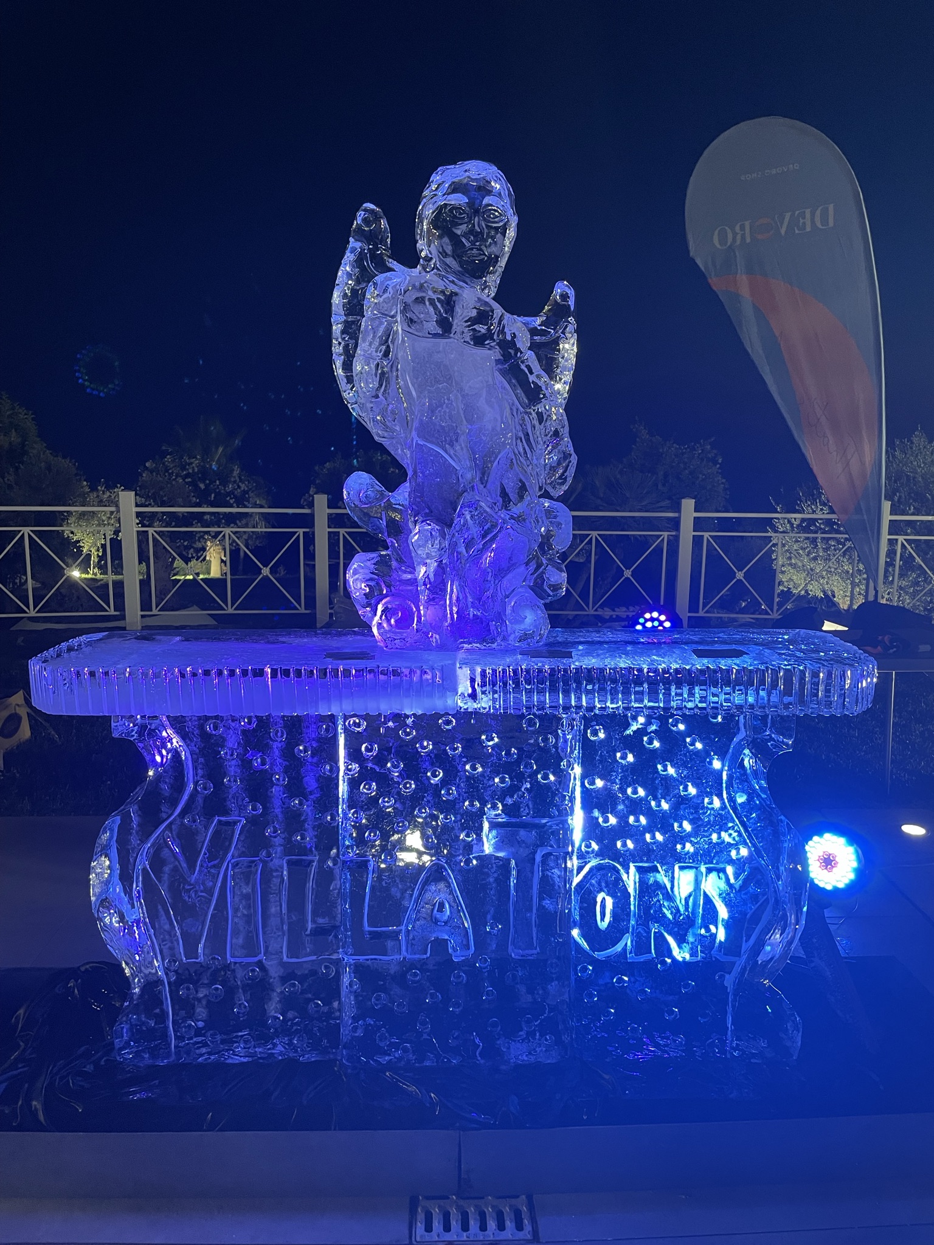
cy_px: 622
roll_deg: +0.0
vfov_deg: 67.3
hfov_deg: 53.1
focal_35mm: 26
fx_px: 935
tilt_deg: -7.8
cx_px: 467
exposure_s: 1/50
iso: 250
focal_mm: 4.2
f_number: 1.6
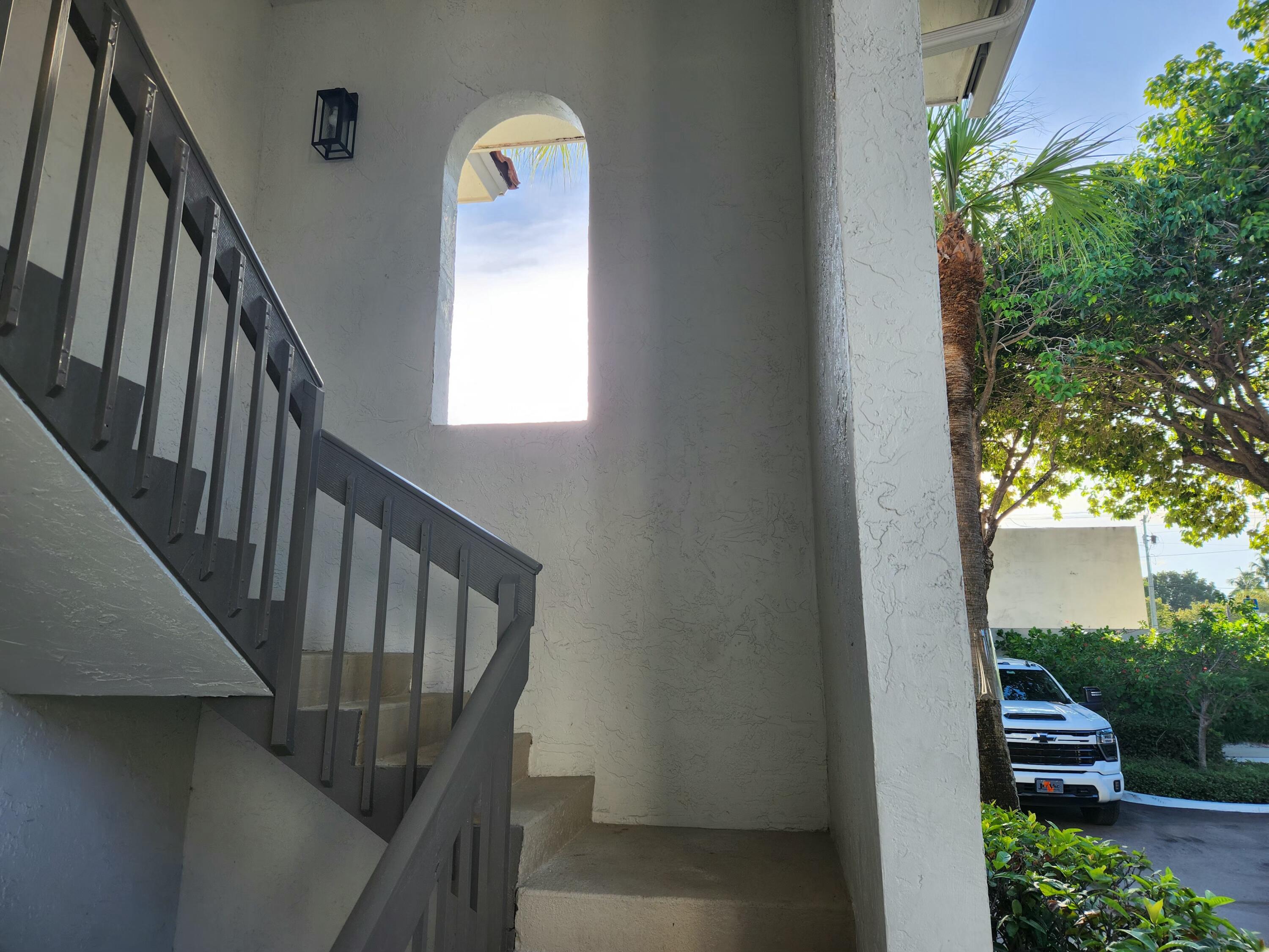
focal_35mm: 23
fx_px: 843
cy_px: 476
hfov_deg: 73.9
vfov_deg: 58.9
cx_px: 634
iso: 20
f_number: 1.8
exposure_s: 1/224
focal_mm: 5.4
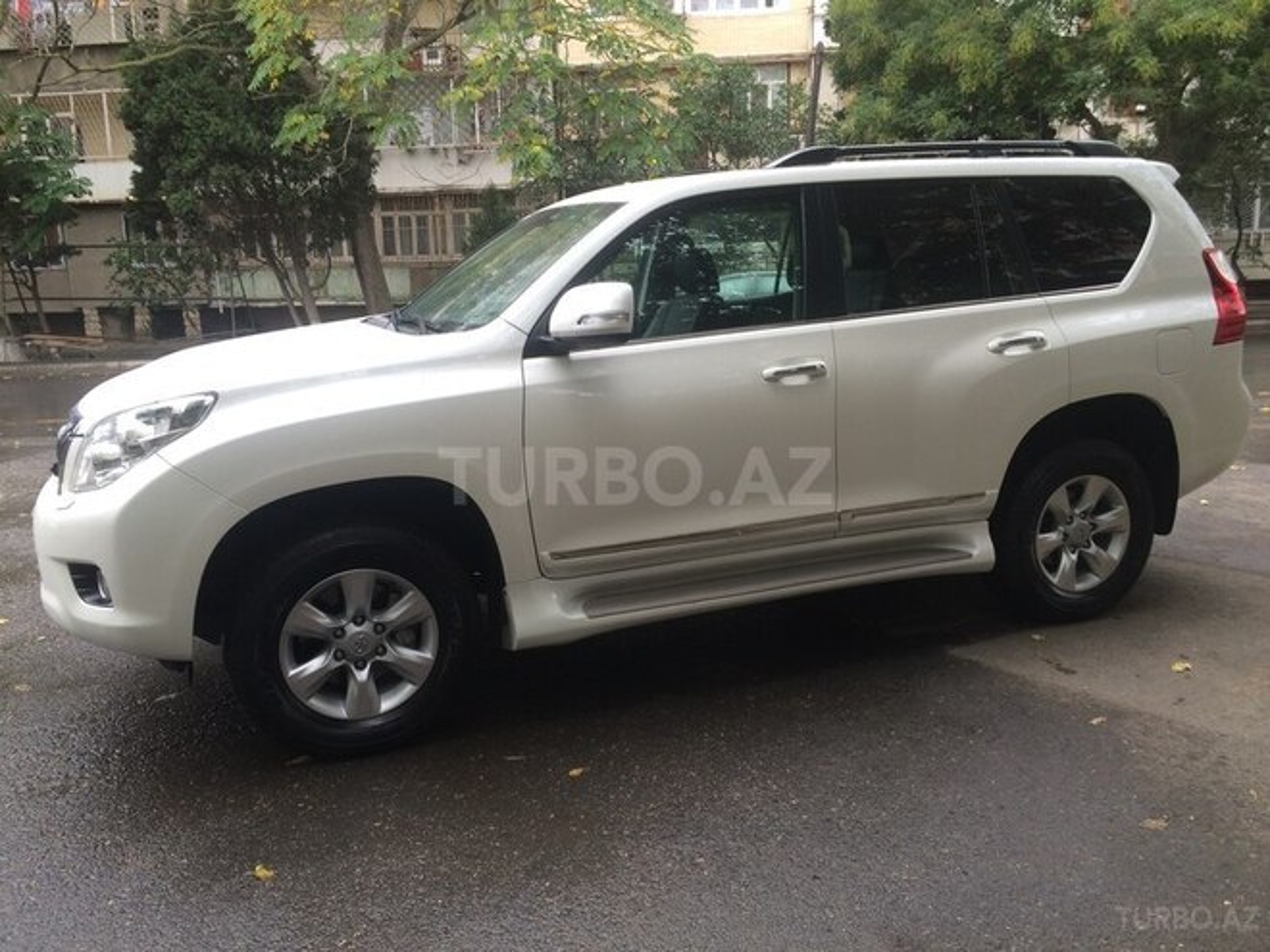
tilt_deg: -11.0
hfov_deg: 61.7
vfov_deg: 48.2
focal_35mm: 29
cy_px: 476
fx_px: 1064
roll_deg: +3.0
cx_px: 635
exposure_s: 1/50
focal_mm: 4.15
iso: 32
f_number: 2.2
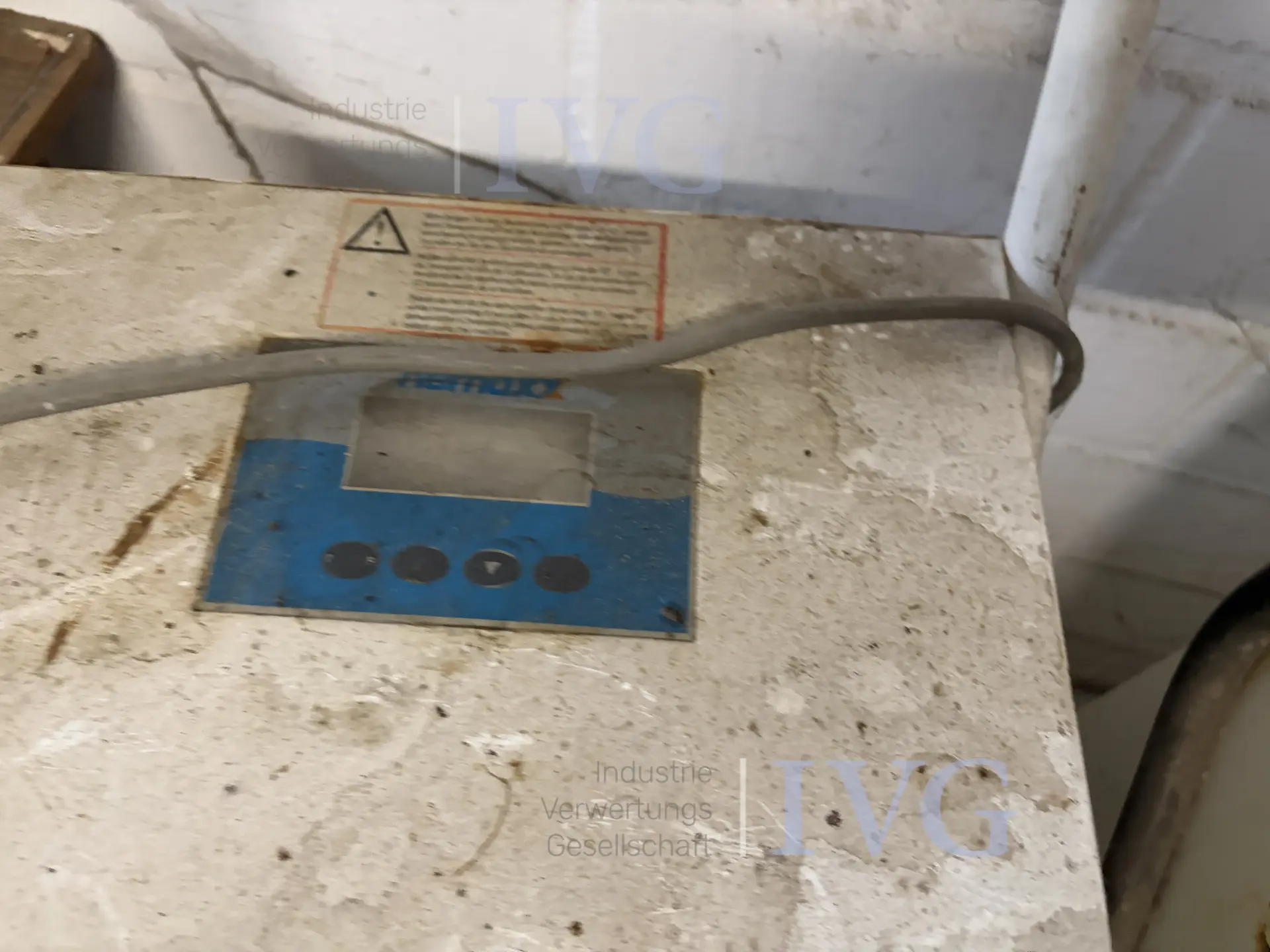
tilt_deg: -62.8
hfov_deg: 67.3
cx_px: 635
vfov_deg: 53.1
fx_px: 954
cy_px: 476
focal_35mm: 26
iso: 400
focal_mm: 5.96
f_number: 1.6
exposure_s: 1/33
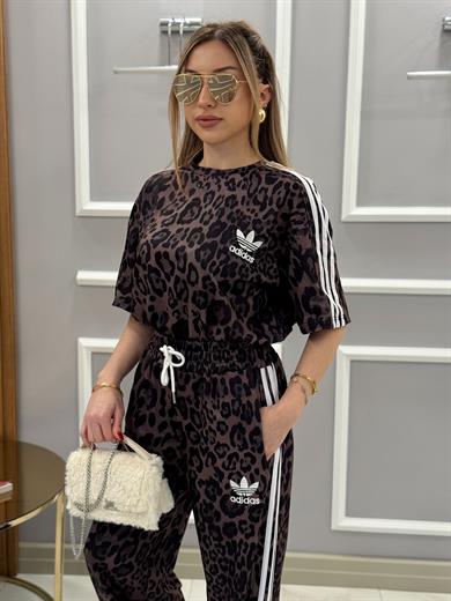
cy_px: 300
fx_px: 834
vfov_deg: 39.7
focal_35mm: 48
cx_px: 226
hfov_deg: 30.3
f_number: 1.78
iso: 160
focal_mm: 6.76
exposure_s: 1/109
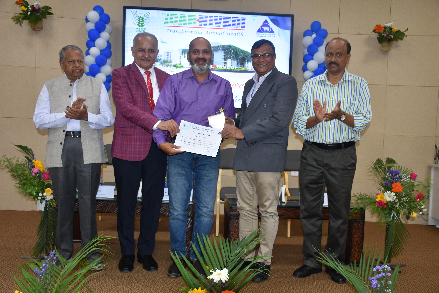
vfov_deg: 38.4
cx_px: 220
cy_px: 146
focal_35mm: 34
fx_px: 421
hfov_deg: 55.1
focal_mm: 23
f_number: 3.8
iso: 400
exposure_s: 1/80
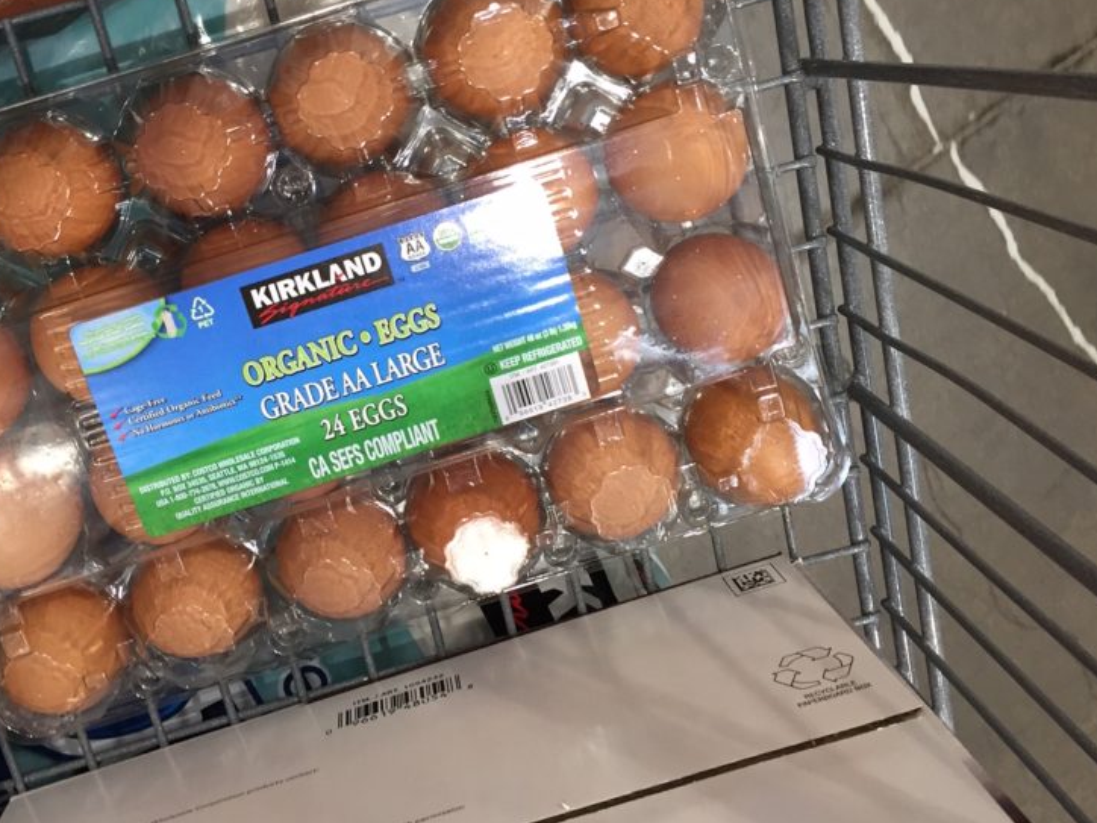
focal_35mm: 41
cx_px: 441
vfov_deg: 35.0
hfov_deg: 45.5
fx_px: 1299
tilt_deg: -71.4
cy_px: 341
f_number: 2.2
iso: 40
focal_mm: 4.15
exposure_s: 1/30
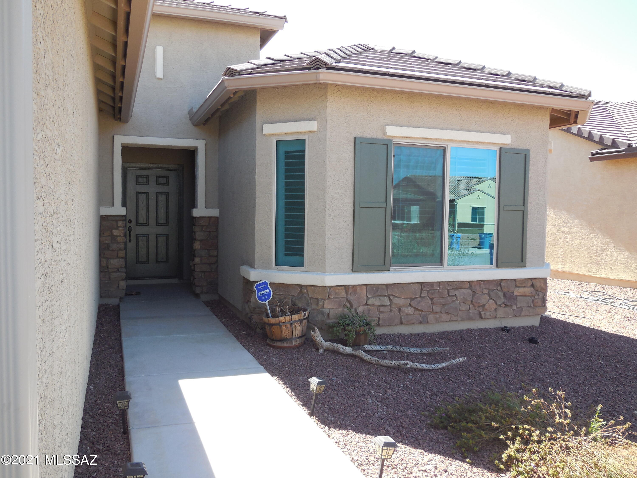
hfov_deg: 60.0
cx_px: 318
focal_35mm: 30
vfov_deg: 46.8
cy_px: 239
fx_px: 552
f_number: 3.2
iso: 125
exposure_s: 1/320
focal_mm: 5.3
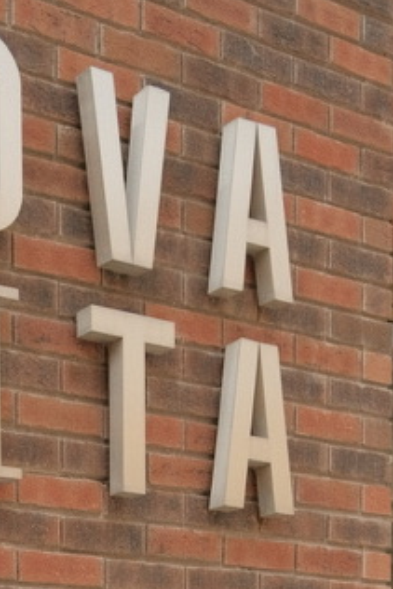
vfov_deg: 21.3
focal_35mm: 79
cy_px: 898
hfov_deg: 16.3
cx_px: -136
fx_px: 1292
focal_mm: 15
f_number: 5
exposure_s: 1/1000
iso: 1000
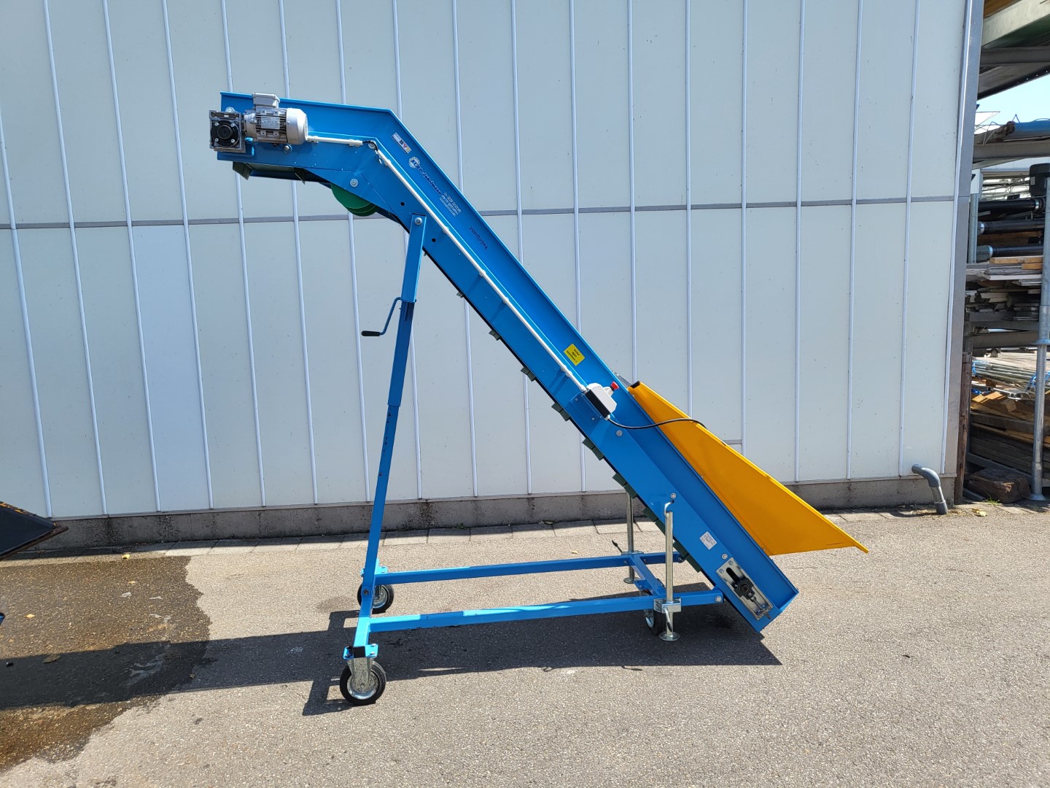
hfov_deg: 67.3
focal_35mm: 26
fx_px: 789
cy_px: 394
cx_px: 525
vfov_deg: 53.1
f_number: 1.8
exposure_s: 1/1346
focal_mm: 4.25
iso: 50
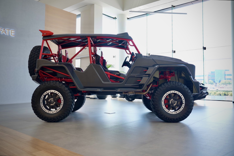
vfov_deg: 43.6
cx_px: 117
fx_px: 195
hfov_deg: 61.9
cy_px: 78
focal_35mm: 30
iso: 80
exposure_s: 1/60
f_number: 2.8
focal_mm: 30
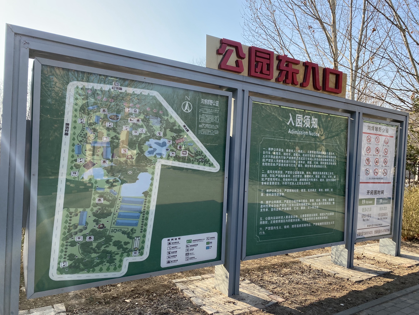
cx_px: 210
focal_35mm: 26
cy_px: 158
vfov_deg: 53.1
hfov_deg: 67.3
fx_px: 315
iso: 32
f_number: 1.8
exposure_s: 1/1170
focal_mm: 4.25
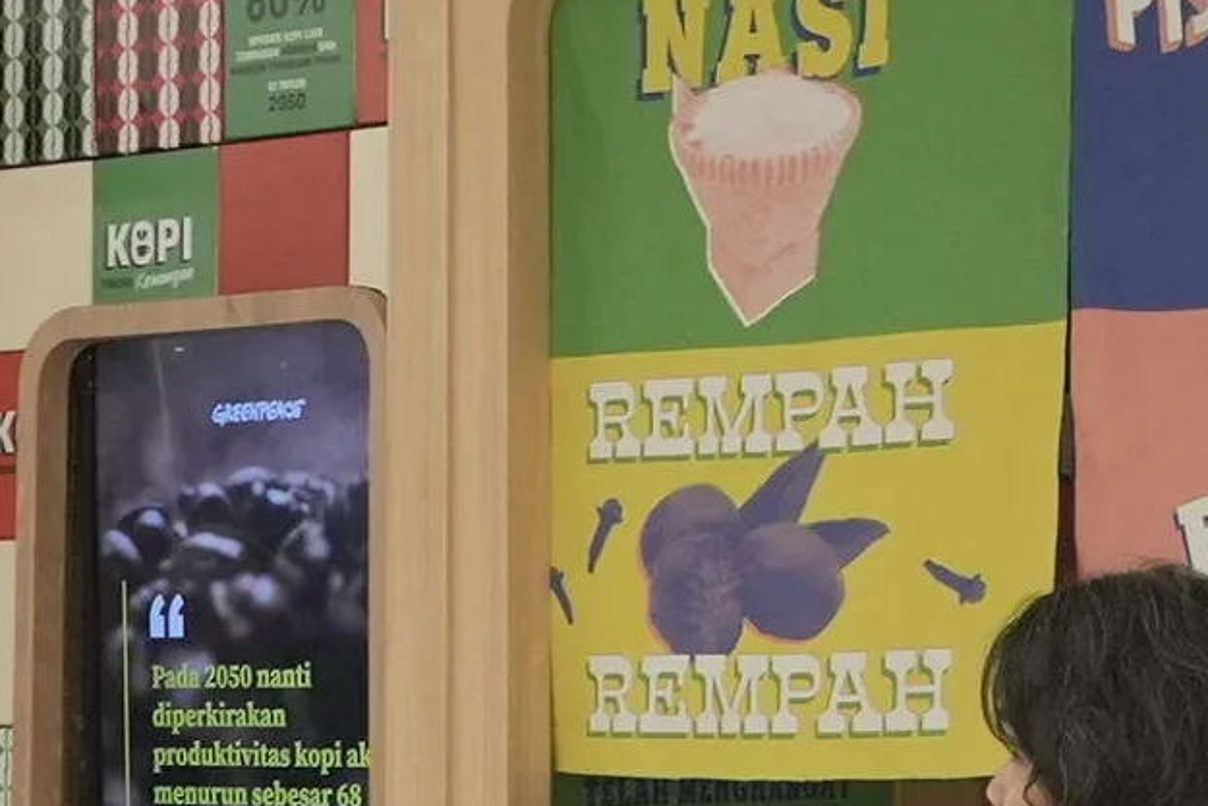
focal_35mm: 129
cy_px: 89
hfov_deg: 15.8
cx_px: 1007
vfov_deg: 10.6
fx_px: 4329
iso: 2500
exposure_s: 1/200
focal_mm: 28
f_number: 5.6
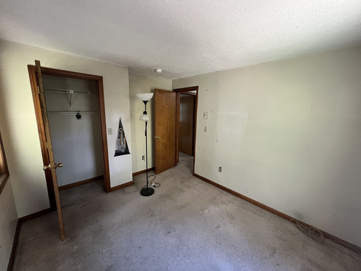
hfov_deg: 106.2
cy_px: 136
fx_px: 136
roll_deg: -1.5
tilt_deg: -10.4
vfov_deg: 89.9
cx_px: 180
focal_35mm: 13
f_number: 1.8
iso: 500
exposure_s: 1/60
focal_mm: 1.57
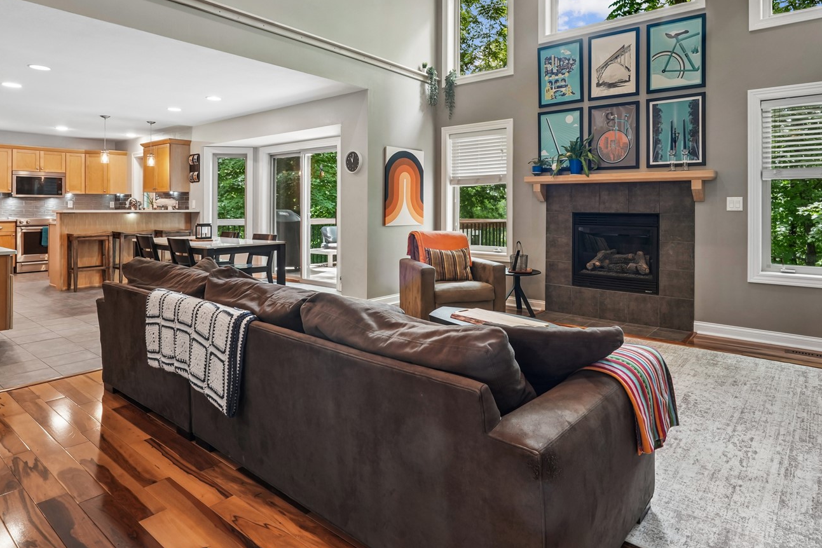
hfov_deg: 81.1
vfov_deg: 58.6
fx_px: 479
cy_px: 201
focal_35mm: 21
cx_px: 436
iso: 640
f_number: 10
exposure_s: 1/6
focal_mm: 16
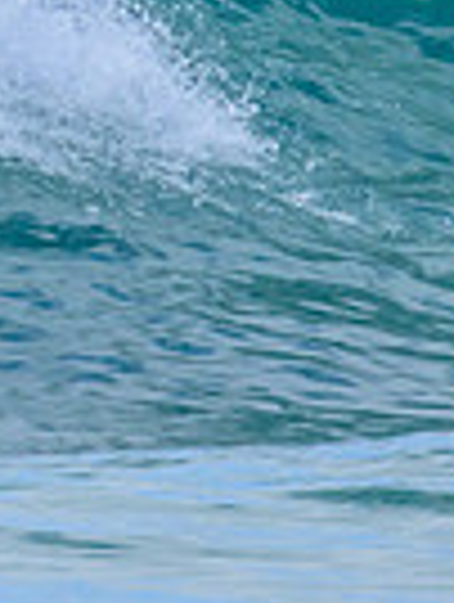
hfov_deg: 0.4
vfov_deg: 0.6
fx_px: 59268
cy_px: -250
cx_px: -512
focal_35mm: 3400
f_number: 11
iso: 1250
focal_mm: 800
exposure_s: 1/2000
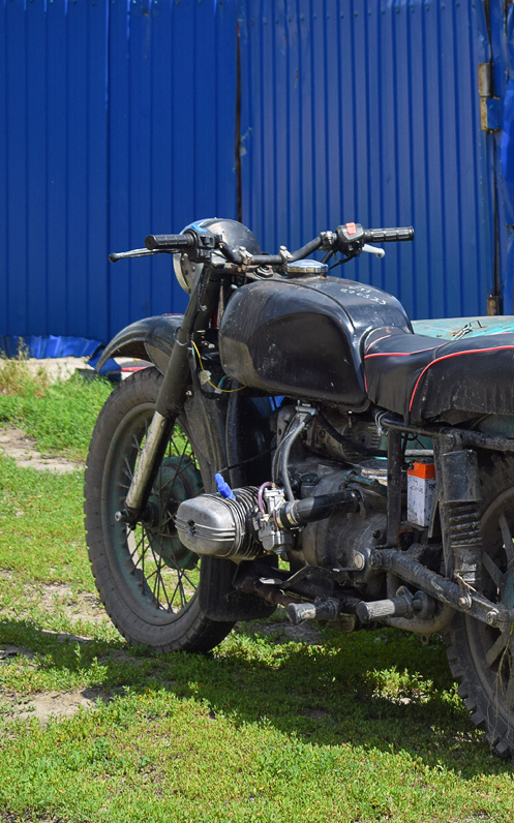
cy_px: 412
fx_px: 2843
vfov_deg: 16.5
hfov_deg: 10.2
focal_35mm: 127
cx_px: 518
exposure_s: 1/640
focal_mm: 55
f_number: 6.3
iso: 200
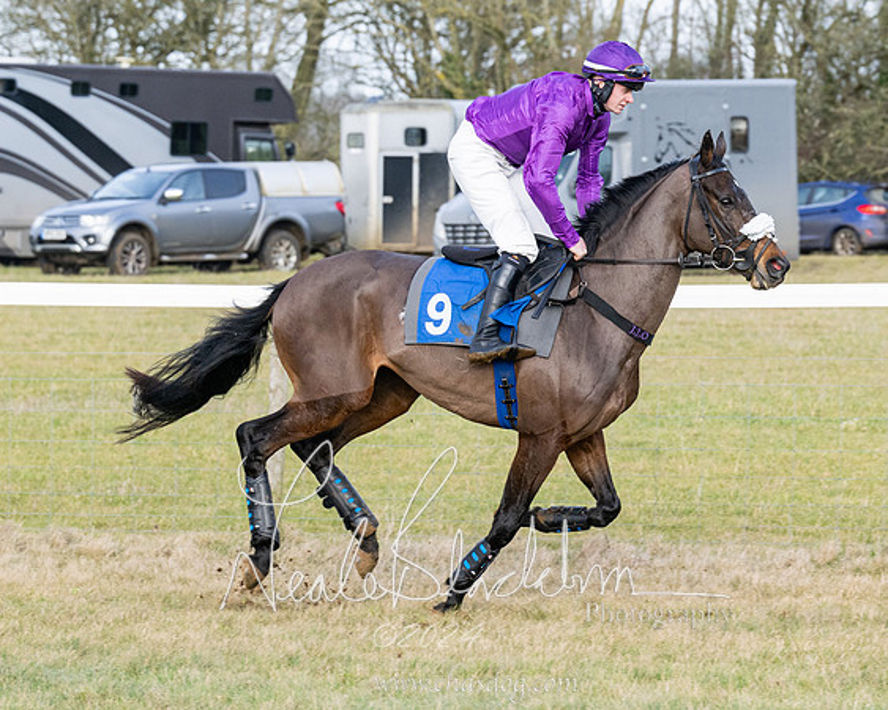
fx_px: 6532
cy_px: 433
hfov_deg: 7.8
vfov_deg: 6.2
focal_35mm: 249
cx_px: 604
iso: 400
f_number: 5
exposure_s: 1/800
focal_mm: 115
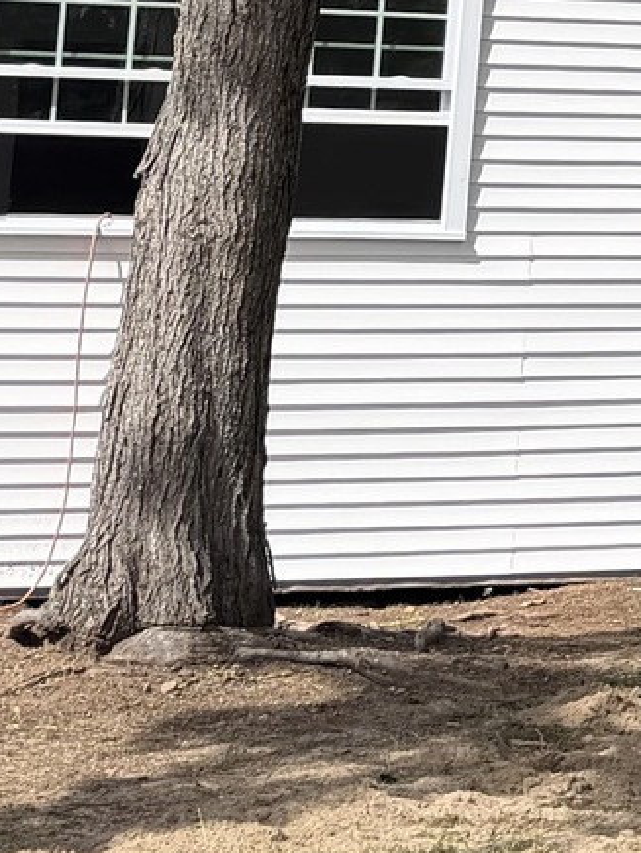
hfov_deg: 10.3
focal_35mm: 127
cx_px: 1462
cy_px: -255
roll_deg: -2.3
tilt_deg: +8.3
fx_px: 3131
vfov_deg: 14.8
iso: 80
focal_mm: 6.76
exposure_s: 1/2299
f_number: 1.78
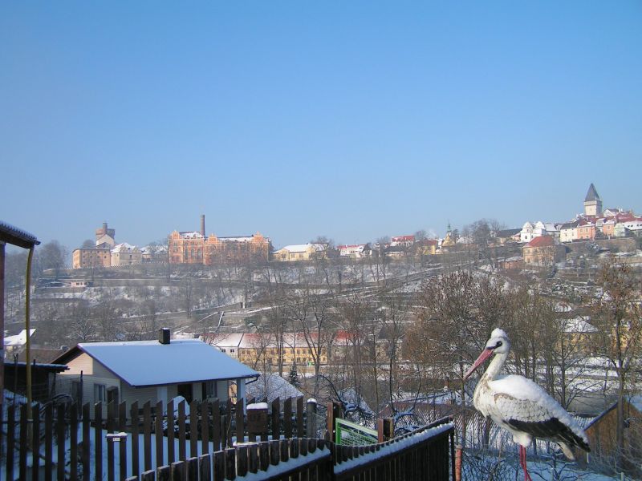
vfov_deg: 37.7
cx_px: 321
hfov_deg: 49.0
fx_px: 705
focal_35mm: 38
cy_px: 240
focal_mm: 6.3
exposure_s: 1/1000
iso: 50
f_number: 3.2
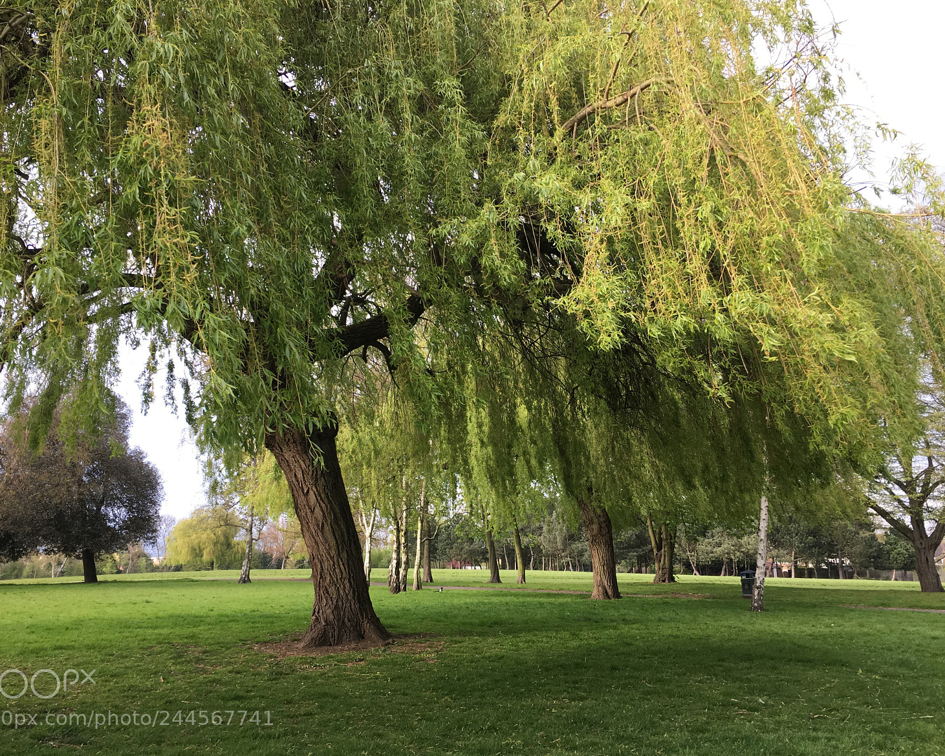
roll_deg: +0.8
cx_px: 453
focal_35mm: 31
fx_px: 867
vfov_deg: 47.1
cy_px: 381
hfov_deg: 57.2
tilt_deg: +11.9
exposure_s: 1/100
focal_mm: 4.15
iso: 32
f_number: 2.2
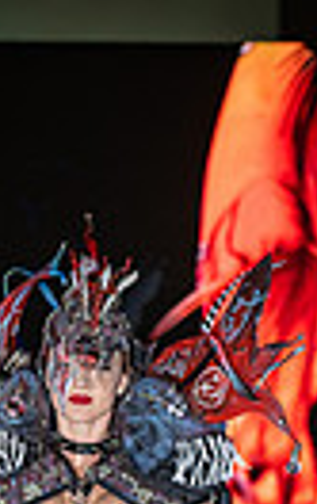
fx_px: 4390
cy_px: 825
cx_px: 111
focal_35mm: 319
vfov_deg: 6.5
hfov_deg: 4.1
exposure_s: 1/320
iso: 1250
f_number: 2.8
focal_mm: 92
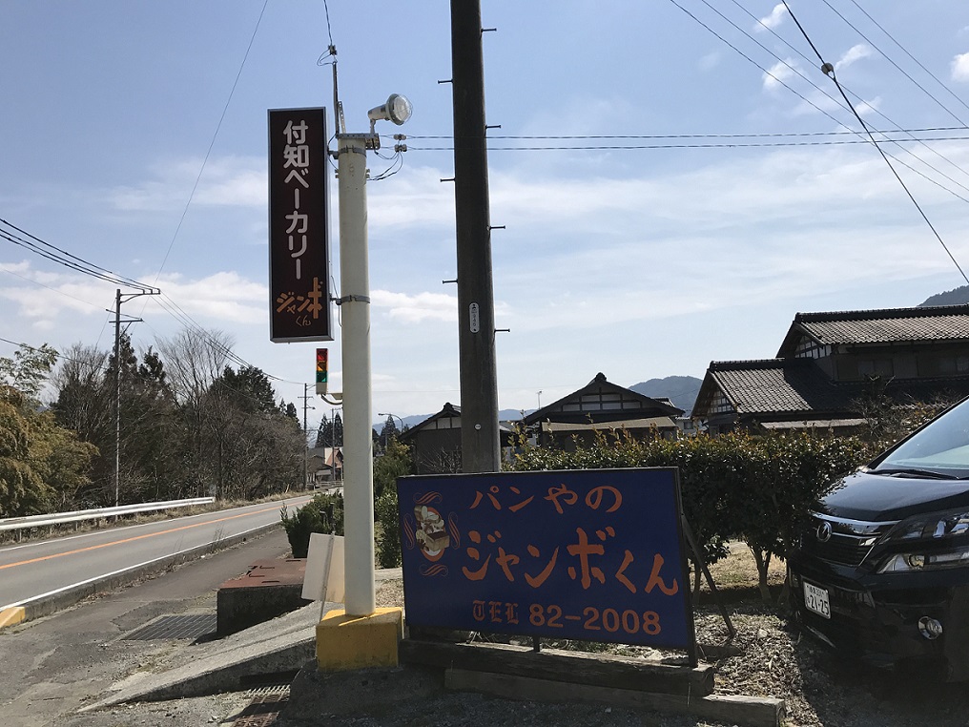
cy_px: 364
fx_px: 784
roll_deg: +4.1
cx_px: 484
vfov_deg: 49.7
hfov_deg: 63.4
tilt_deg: +5.0
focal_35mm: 28
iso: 20
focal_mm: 3.99
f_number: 1.8
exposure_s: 1/4566
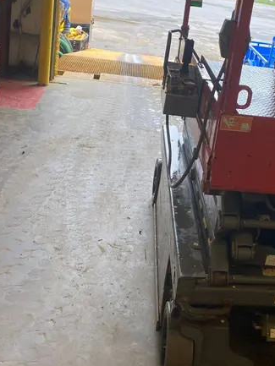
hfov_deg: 32.1
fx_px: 466
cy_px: 102
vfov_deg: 41.9
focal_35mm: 44
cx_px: 214
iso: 50
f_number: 1.8
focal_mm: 4.25
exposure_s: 1/121
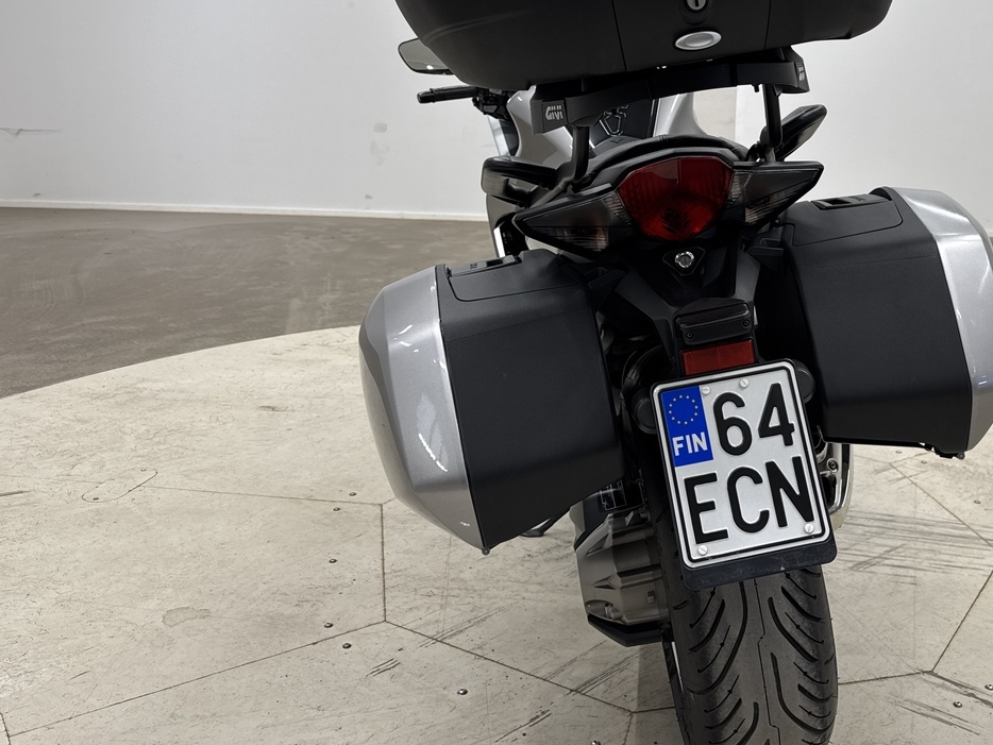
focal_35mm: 37
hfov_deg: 49.0
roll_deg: -2.2
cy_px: 240
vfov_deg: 38.2
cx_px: 687
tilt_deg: -9.5
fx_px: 1062
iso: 80
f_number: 1.78
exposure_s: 1/100
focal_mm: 6.76
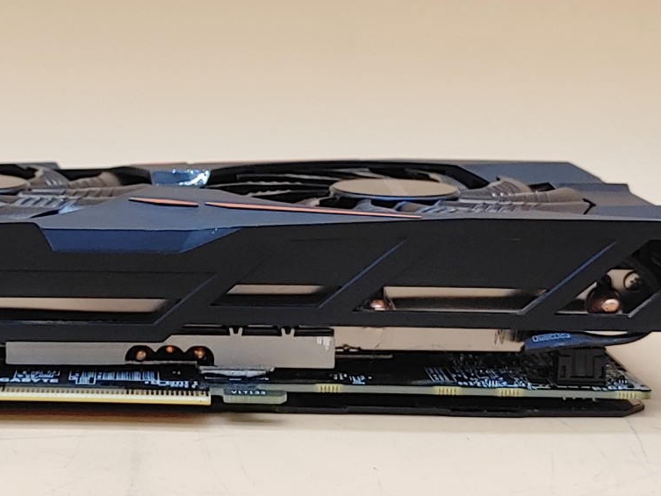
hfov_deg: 21.9
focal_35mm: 88
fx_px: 1681
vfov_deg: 16.8
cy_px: 276
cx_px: 109
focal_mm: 4.36
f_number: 1.8
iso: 50
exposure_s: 1/99
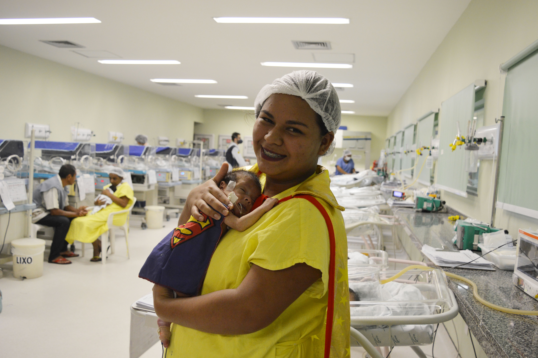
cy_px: 179
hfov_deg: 57.3
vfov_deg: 39.9
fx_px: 493
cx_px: 269
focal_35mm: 33
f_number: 4
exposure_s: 1/60
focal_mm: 22
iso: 800
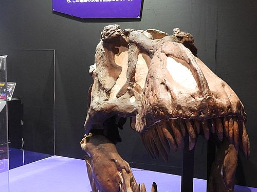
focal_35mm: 64
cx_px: 168
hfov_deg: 30.1
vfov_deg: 22.9
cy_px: 110
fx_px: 475
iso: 500
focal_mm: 7.1
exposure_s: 1/8
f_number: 3.2
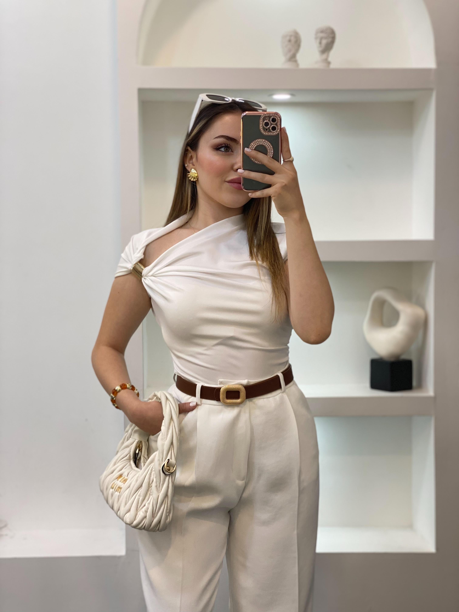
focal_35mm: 52
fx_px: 919
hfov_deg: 28.0
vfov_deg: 36.8
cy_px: 306
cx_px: 230
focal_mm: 6
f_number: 2
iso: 64
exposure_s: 1/100
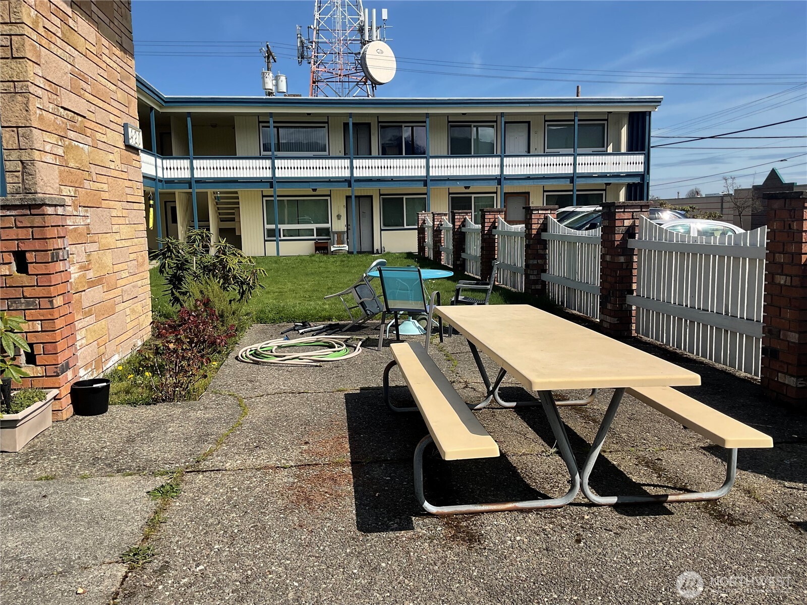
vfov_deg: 48.2
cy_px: 302
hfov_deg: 61.7
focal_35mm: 29
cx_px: 404
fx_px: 676
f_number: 1.8
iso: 16
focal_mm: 3
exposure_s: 1/2427
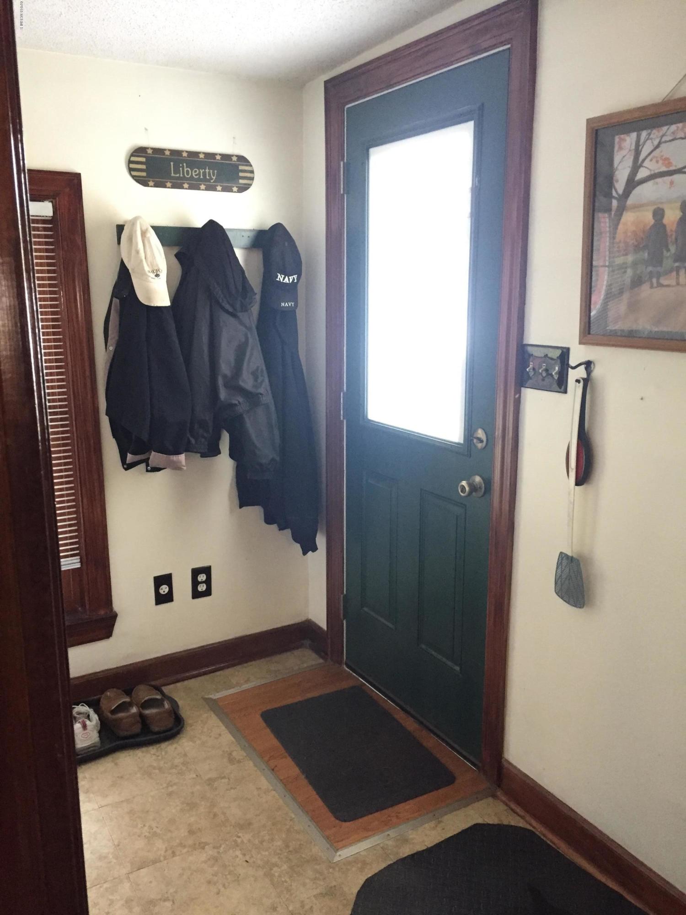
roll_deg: +0.2
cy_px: 458
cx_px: 343
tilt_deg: -11.0
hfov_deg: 48.2
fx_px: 766
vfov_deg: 61.7
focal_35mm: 29
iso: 250
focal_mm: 4.15
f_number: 2.2
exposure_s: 1/30
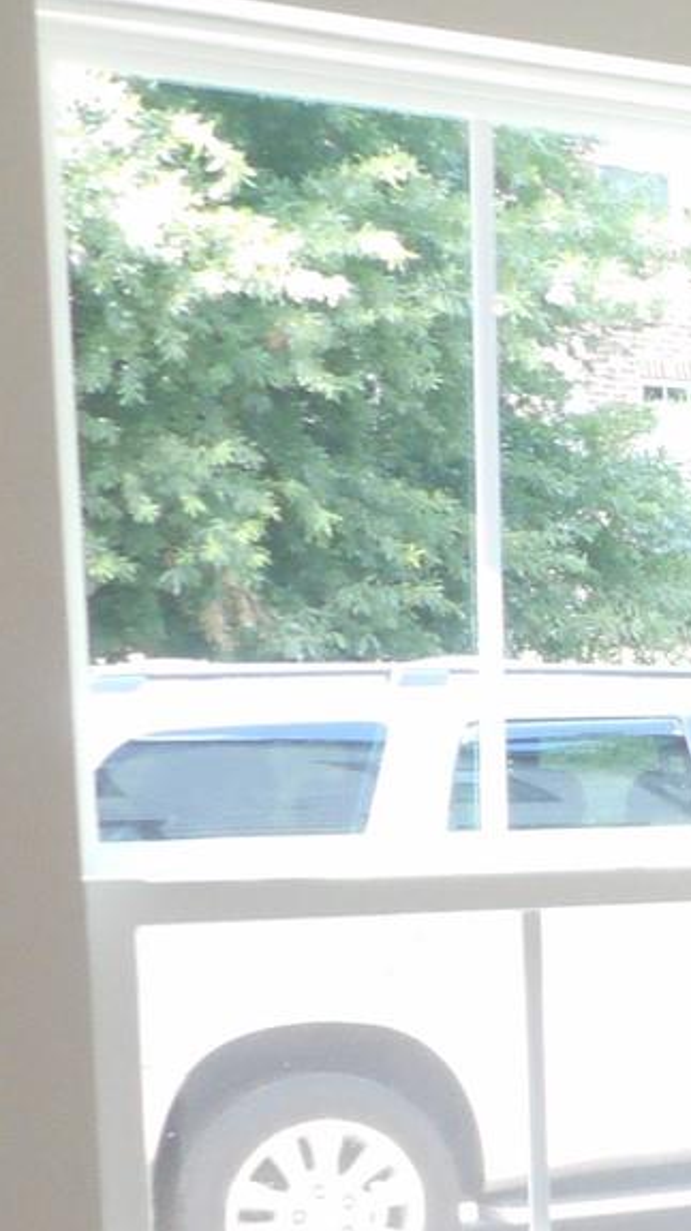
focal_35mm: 97
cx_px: 1729
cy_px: 1113
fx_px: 3163
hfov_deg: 10.5
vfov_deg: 21.5
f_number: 3.7
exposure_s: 1/30
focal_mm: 4.5
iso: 180
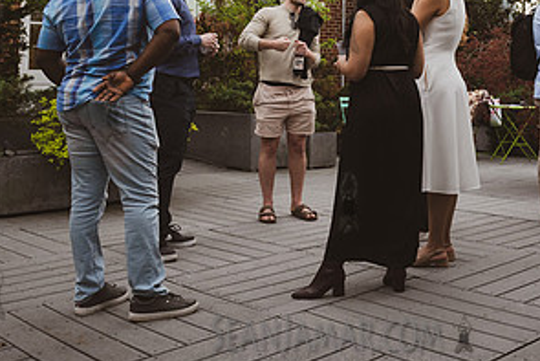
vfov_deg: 26.5
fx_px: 735
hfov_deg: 40.0
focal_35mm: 49
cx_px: 348
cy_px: 23
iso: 1000
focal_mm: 24
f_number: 4.5
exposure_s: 1/800
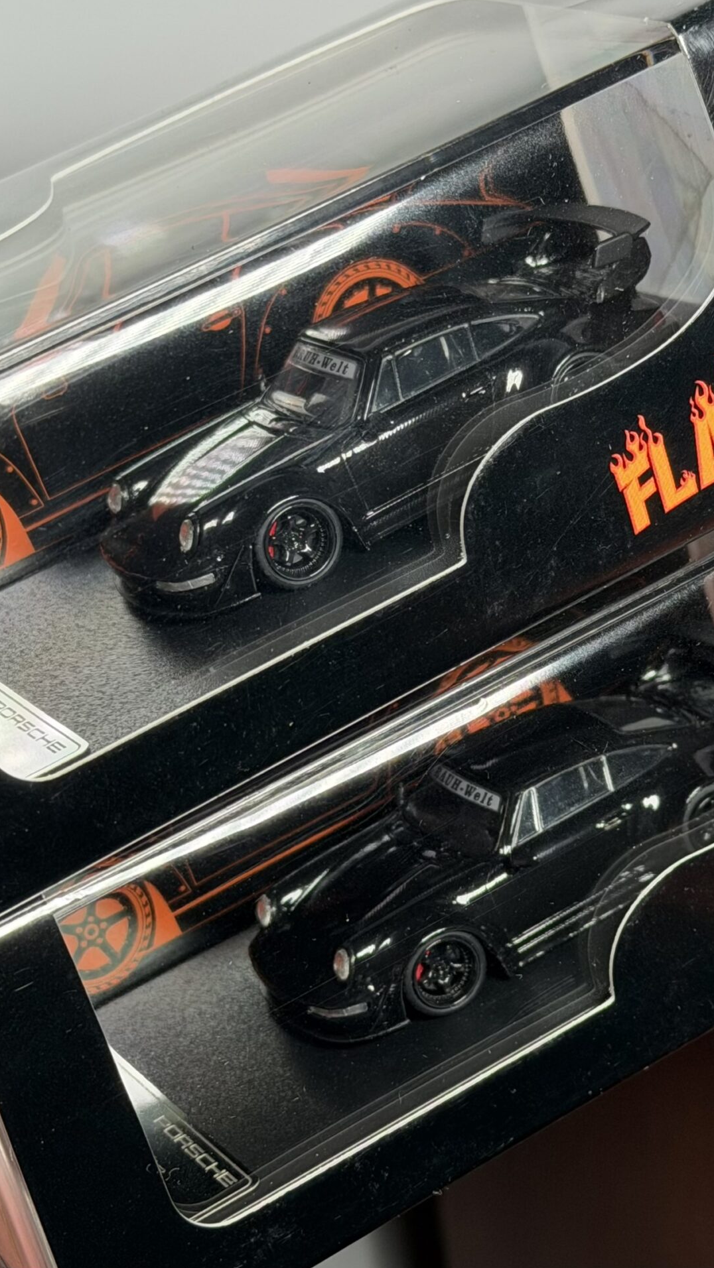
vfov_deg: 30.1
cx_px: 391
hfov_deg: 17.2
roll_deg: +20.3
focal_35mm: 70
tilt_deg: -28.6
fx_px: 2355
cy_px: 635
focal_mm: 6.76
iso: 80
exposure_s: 1/121
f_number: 1.78
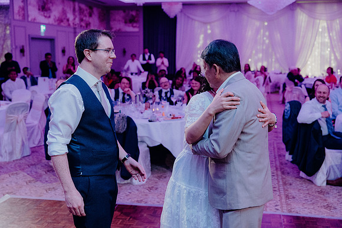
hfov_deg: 43.6
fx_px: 428
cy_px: 114
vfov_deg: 29.9
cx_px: 171
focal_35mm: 45
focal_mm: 45
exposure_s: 1/160
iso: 3200
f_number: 3.5
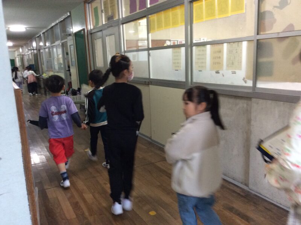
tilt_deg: -12.4
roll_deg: +2.2
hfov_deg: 56.9
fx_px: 278
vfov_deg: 44.1
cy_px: 112
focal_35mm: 32
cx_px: 150
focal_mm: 3.3
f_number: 2.4
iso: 160
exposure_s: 1/24
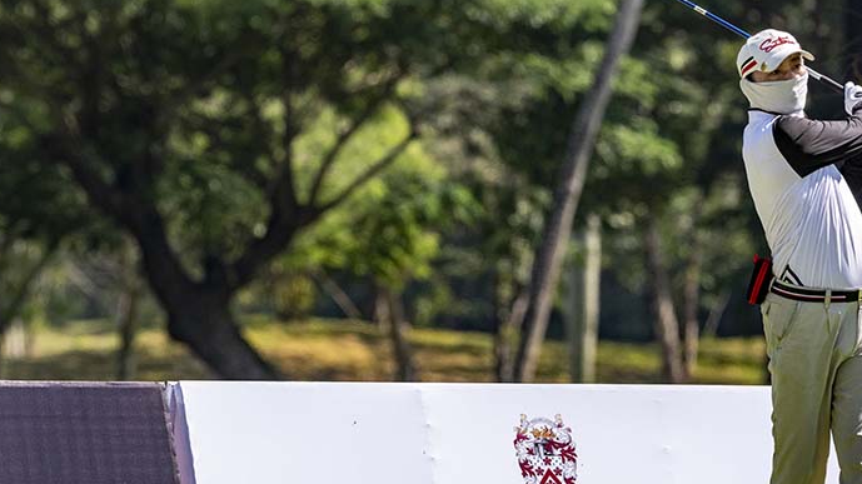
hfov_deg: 3.7
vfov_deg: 2.1
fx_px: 13344
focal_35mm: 584
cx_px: 562
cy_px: 254
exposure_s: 1/1600
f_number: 8
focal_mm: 400
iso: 1000
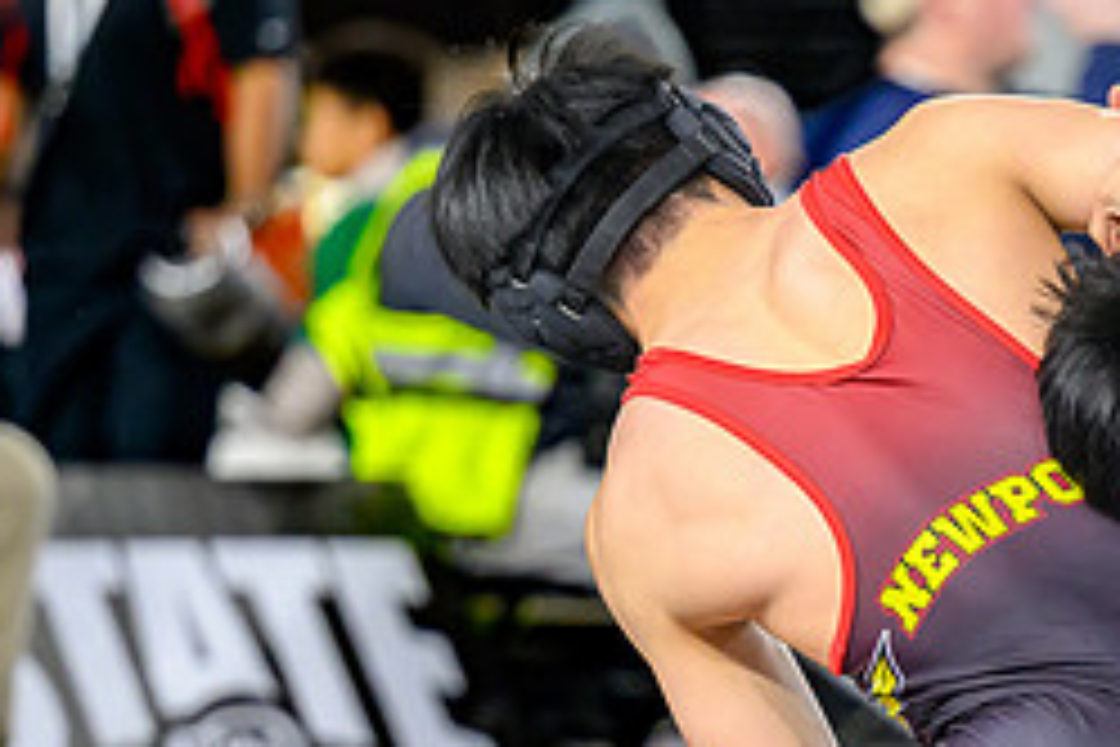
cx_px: 1148
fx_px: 12723
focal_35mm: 409
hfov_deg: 5.0
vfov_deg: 3.4
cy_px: 650
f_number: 2.8
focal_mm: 130
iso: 2500
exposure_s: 1/800
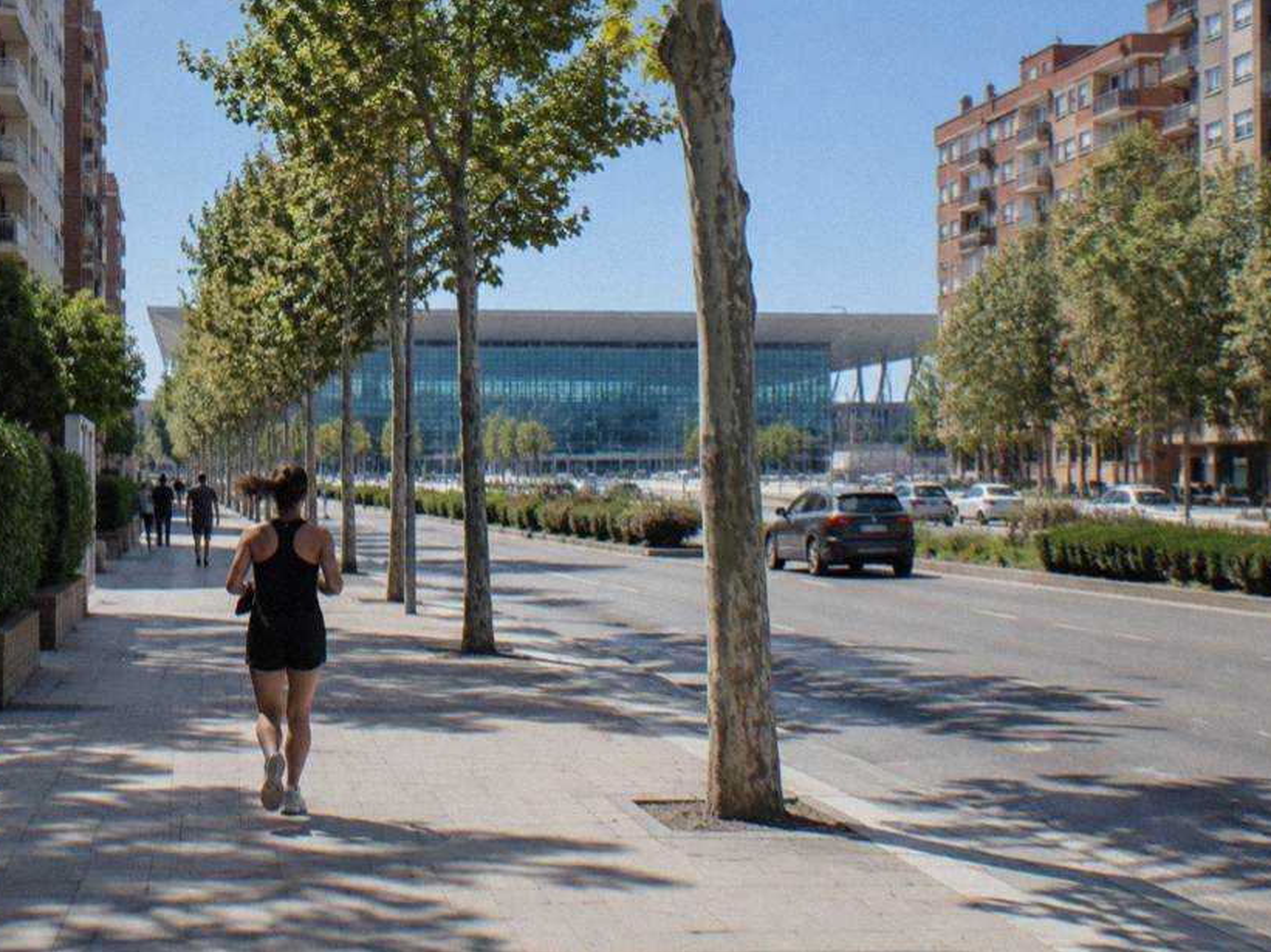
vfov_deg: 35.1
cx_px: 554
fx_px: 1505
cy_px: 440
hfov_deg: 45.7
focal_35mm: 41
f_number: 7.1
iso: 400
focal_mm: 35
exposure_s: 1/500
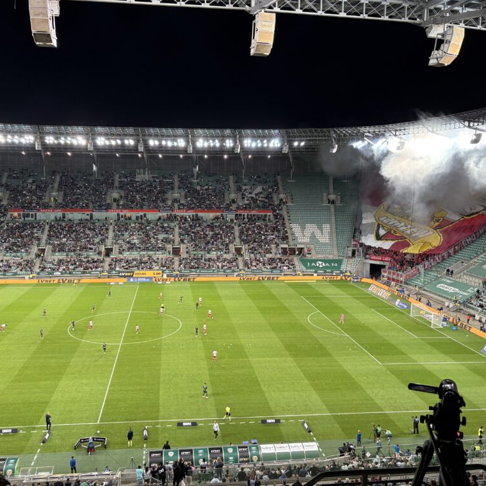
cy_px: 241
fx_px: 492
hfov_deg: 52.4
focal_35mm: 31
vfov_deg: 52.5
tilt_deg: -7.5
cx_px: 218
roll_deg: +0.0
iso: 100
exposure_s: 1/100
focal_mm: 5.96
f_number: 1.6
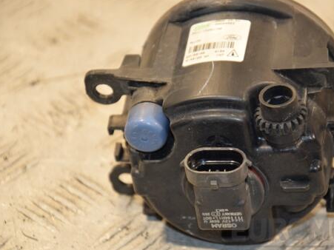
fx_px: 1945
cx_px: 218
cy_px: 131
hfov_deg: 9.8
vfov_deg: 7.4
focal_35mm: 202
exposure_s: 1/125
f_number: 5.6
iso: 800
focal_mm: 105
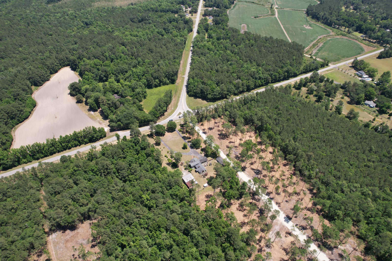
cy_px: 130
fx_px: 240
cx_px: 196
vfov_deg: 57.2
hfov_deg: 78.6
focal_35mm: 22
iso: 150
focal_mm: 8.38
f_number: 2.8
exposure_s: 1/1600
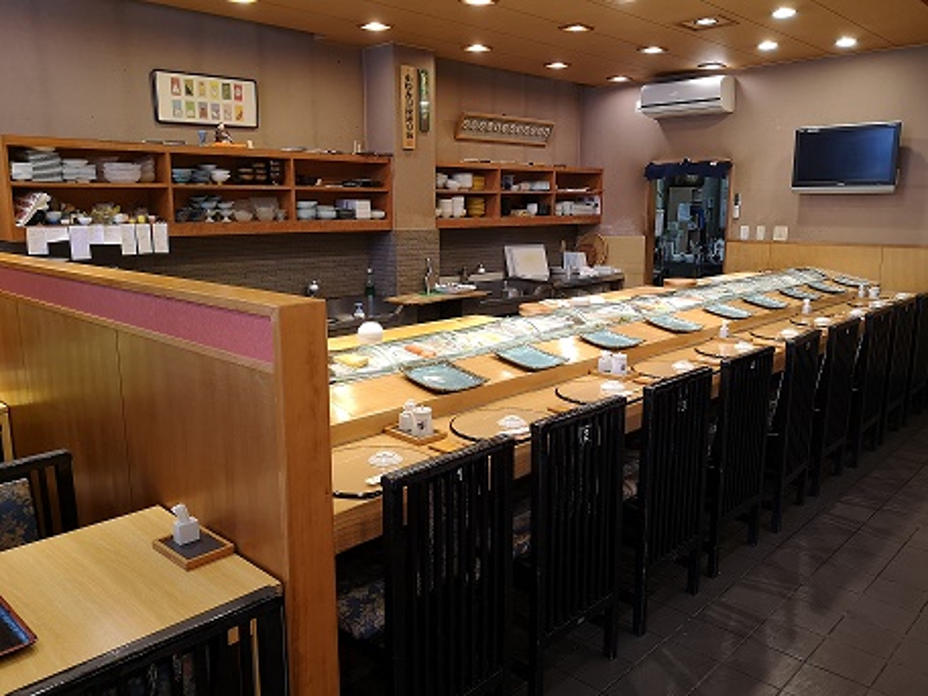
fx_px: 724
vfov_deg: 51.4
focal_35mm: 27
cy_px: 348
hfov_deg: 65.3
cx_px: 464
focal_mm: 3.95
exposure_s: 1/33.3
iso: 160
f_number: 1.8
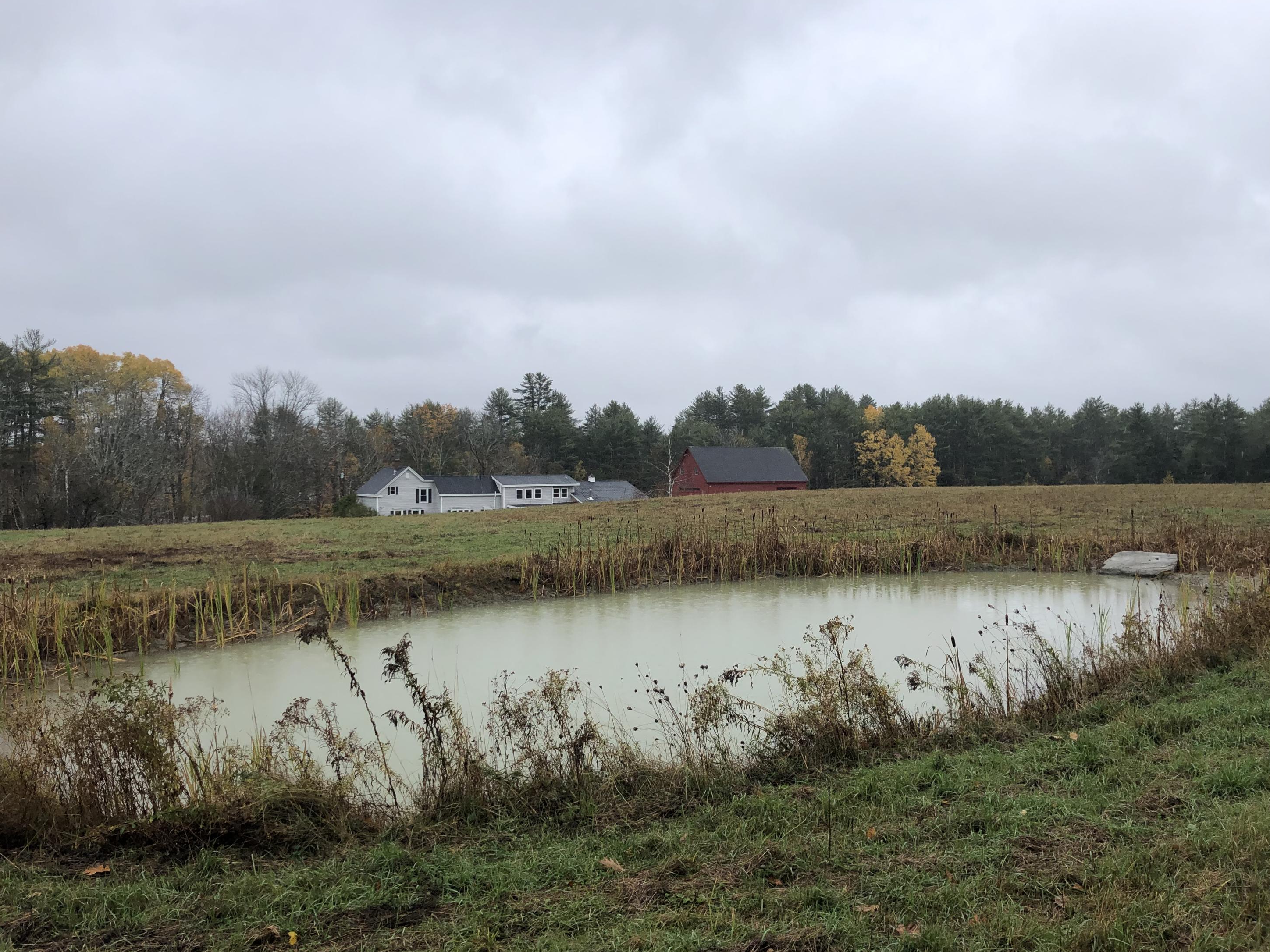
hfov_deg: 61.7
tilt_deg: +2.0
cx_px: 657
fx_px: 1064
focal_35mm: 29
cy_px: 475
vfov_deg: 48.2
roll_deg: +1.3
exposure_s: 1/640
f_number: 1.8
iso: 20
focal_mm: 3.99
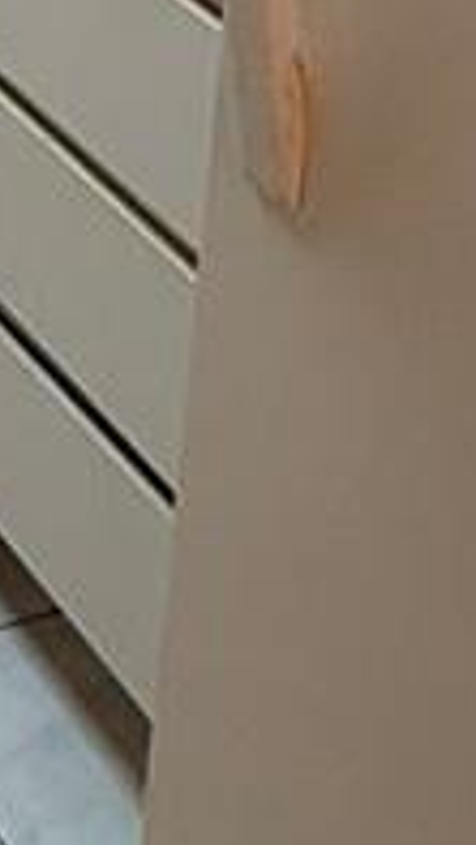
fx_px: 2084
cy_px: -725
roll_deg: -1.0
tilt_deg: -8.2
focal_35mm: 93
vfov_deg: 17.8
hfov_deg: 11.3
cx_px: -592
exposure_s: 1/120
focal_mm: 2.22
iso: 200
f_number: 2.2
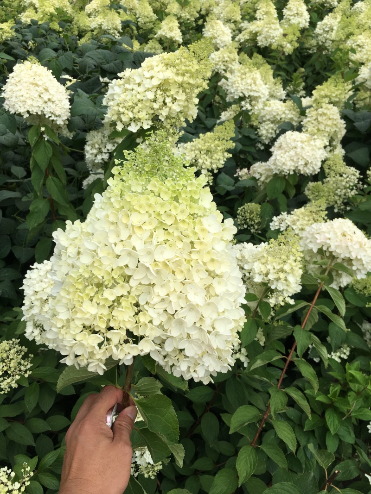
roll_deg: +0.8
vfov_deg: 61.7
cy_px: 247
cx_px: 186
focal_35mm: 29
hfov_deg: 48.2
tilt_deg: -40.1
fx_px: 414
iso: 25
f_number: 2.2
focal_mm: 4.15
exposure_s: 1/874
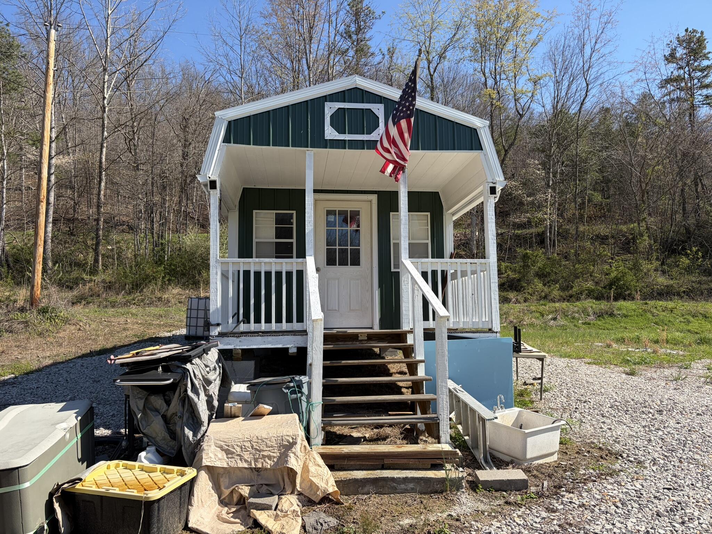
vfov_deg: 53.1
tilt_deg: +4.9
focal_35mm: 26
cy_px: 267
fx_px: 535
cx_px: 356
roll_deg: +1.5
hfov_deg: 67.3
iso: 64
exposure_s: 1/2865
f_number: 1.6
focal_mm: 5.96
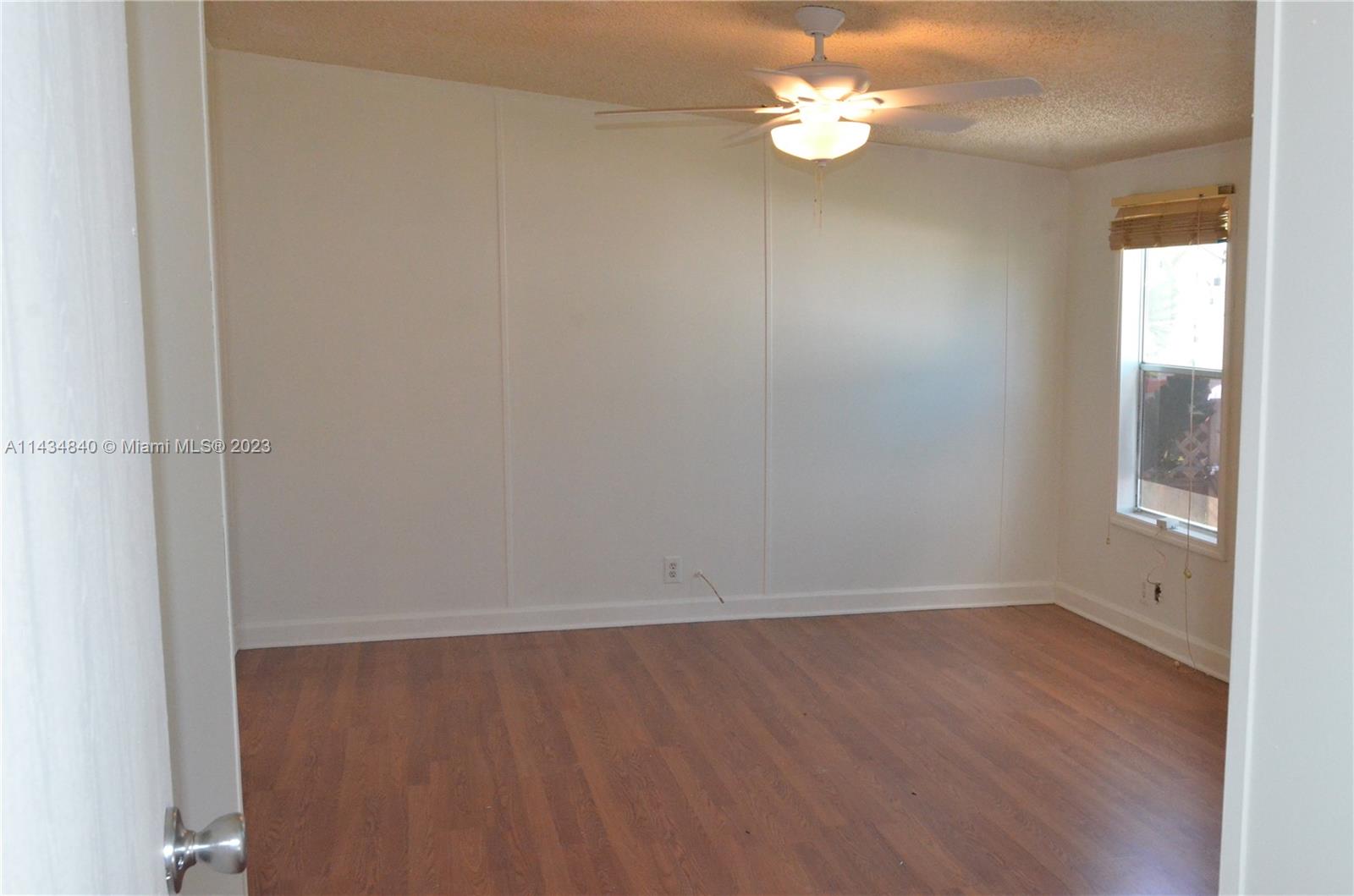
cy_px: 448
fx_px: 1351
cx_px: 677
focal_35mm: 36
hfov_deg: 53.2
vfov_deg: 36.7
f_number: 10
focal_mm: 24
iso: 5000
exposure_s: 1/250
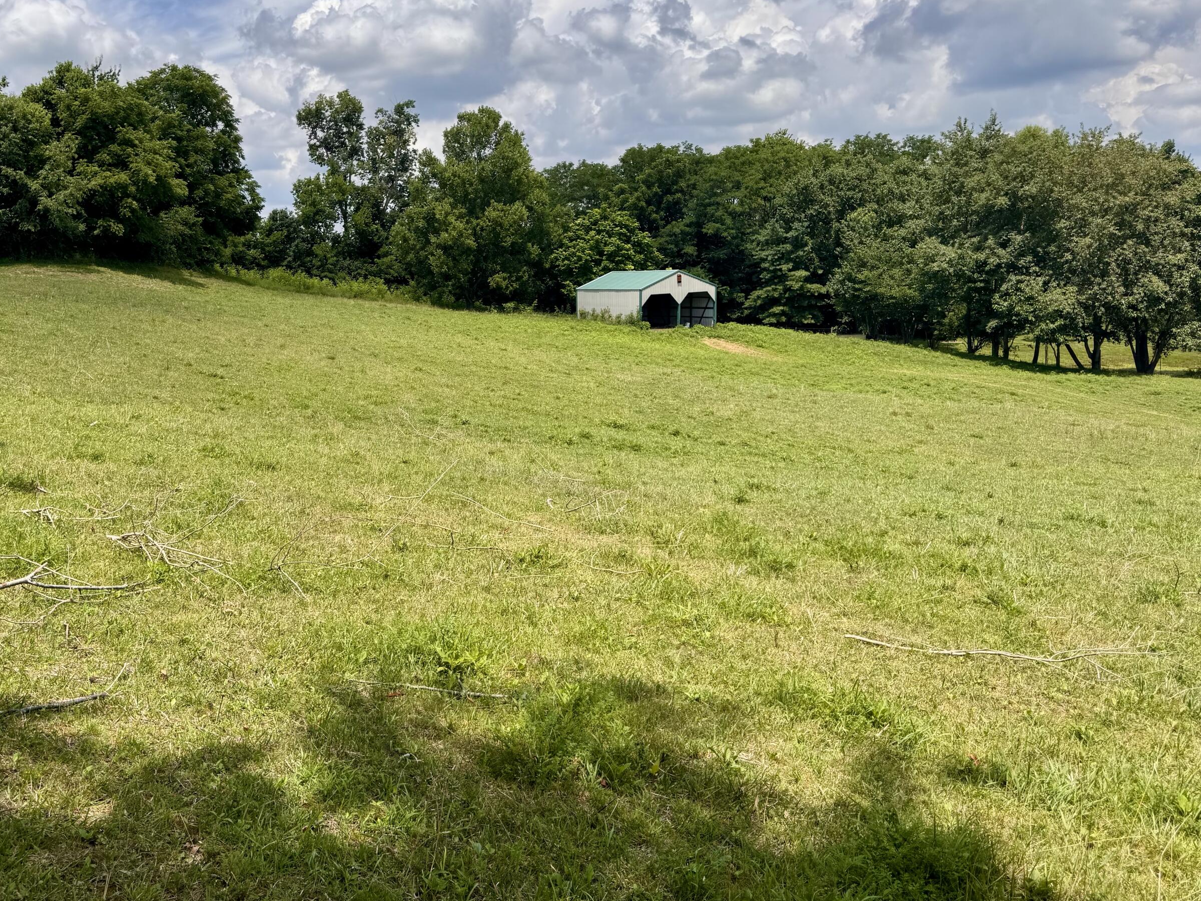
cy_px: 361
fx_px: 1041
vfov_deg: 46.5
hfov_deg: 59.3
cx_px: 462
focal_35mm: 30
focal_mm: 6.76
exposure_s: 1/4310
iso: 80
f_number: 1.78
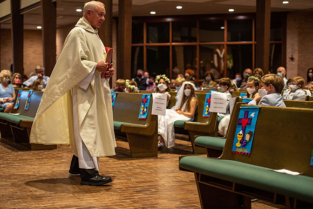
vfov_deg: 19.4
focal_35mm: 70
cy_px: 104
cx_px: 156
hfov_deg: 28.9
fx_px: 608
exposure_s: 1/100
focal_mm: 70
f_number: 2.8
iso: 1600
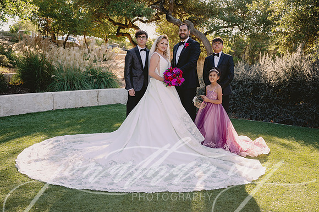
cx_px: 160
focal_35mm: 40
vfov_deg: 33.4
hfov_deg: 48.5
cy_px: 106
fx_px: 354
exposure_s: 1/250
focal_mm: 40
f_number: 3.5
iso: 100
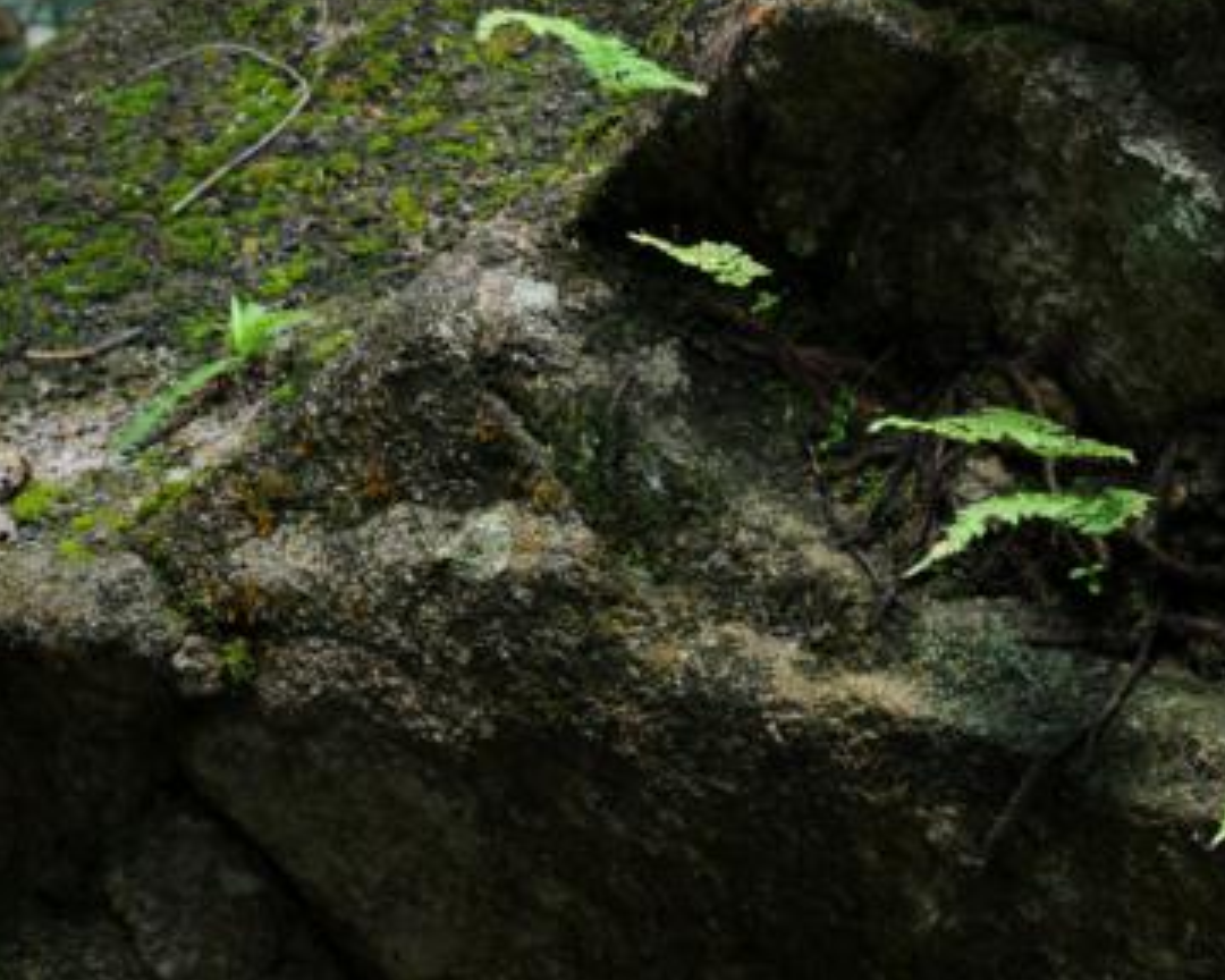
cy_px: 359
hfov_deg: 9.1
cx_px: 1007
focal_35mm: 211
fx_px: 7650
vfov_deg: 7.3
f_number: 13
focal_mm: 90
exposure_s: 1/13
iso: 200
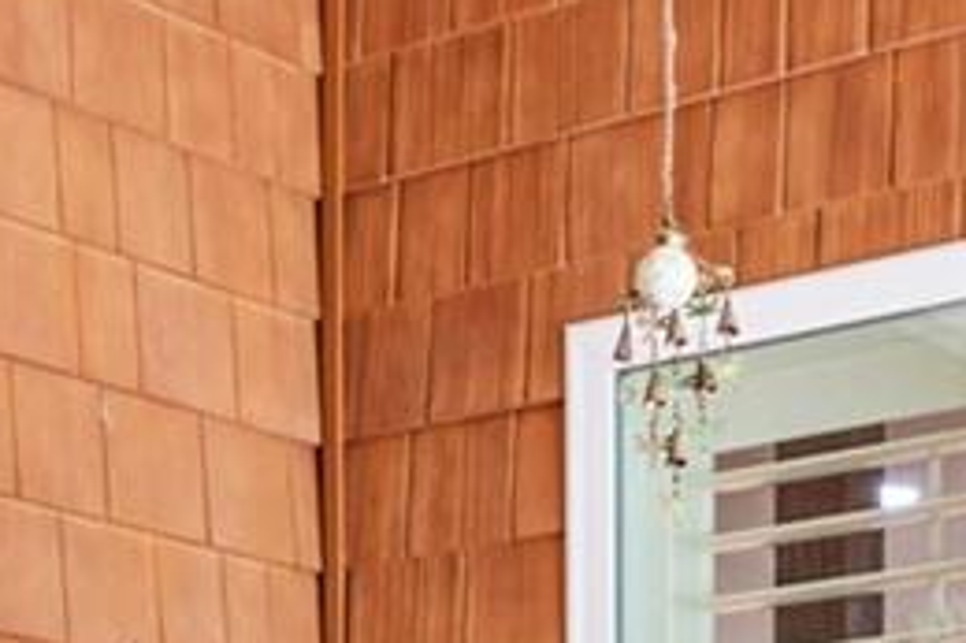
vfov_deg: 10.0
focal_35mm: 126
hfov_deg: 16.1
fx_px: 3379
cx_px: 137
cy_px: 1310
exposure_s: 1/1.25
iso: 100
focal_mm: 16
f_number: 8
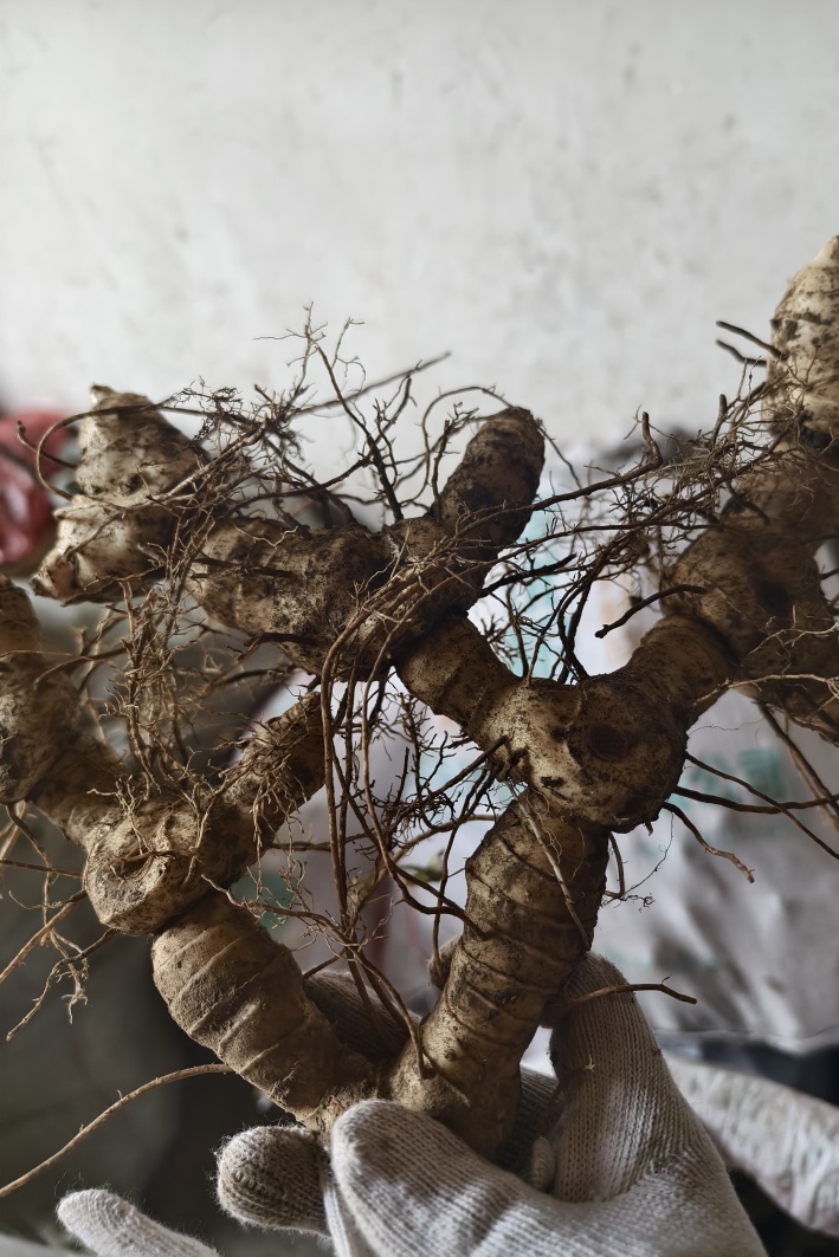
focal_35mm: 24
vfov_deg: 73.7
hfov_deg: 53.0
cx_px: 472
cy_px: 628
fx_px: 839
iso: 1170
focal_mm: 8.67
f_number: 1.75
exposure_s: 1/885
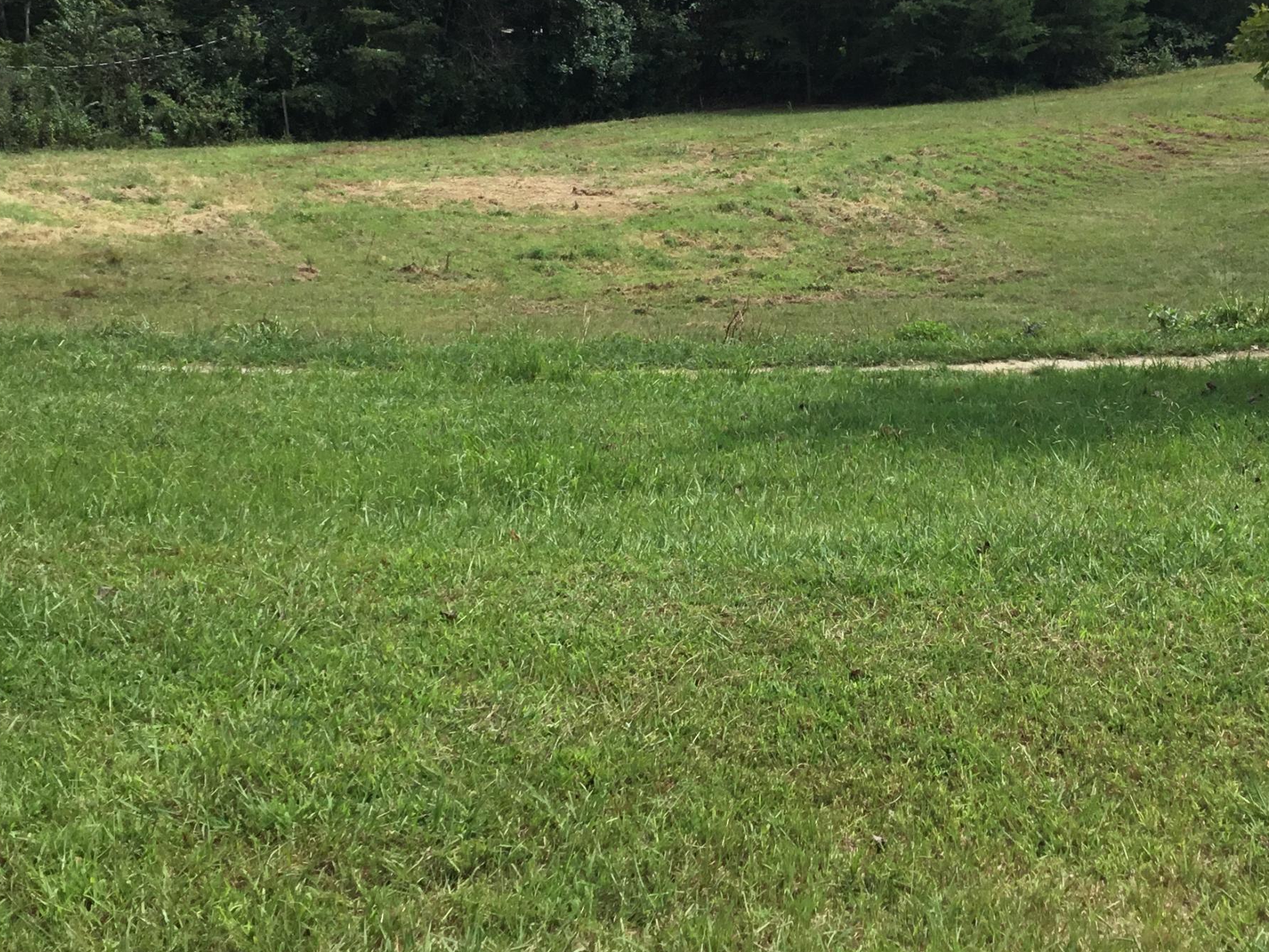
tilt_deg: -10.9
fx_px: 1906
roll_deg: +1.2
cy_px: 234
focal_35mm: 52
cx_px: 850
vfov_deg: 27.6
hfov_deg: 36.4
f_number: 2.4
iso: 25
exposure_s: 1/831
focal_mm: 3.3
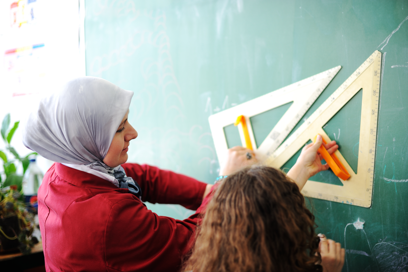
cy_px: 136
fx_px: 566
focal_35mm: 50
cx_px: 204
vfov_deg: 27.0
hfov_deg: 39.6
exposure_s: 1/80
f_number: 2
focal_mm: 50
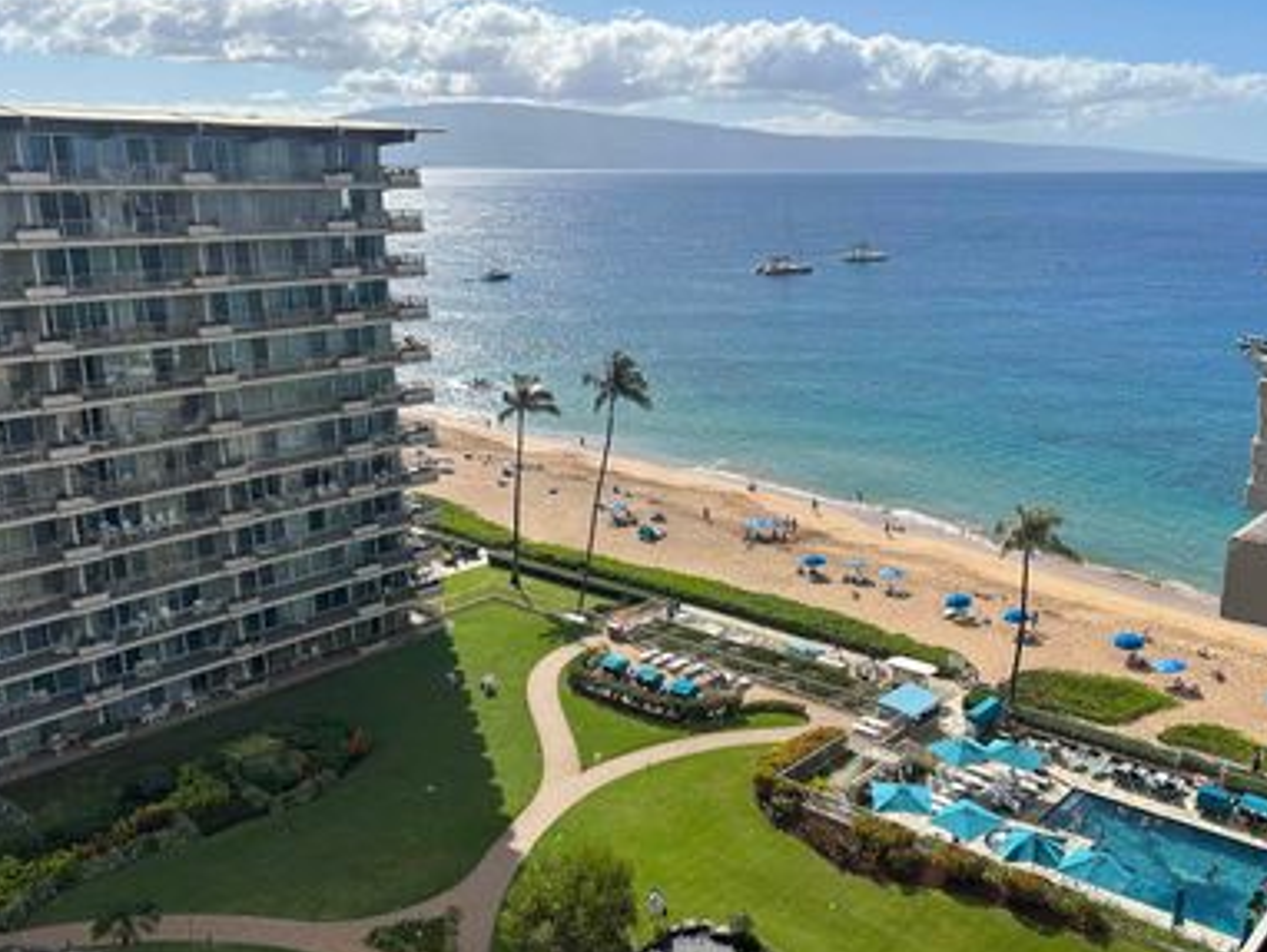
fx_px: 1245
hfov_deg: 53.8
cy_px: 526
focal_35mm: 34
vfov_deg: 41.8
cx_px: 700
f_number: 1.5
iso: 50
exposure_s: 1/5882
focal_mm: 5.7
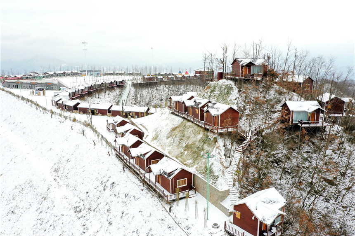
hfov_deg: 65.5
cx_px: 178
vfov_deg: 46.4
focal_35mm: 28
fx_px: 276
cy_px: 118
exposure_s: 1/320
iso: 200
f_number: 6.3
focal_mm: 10.26
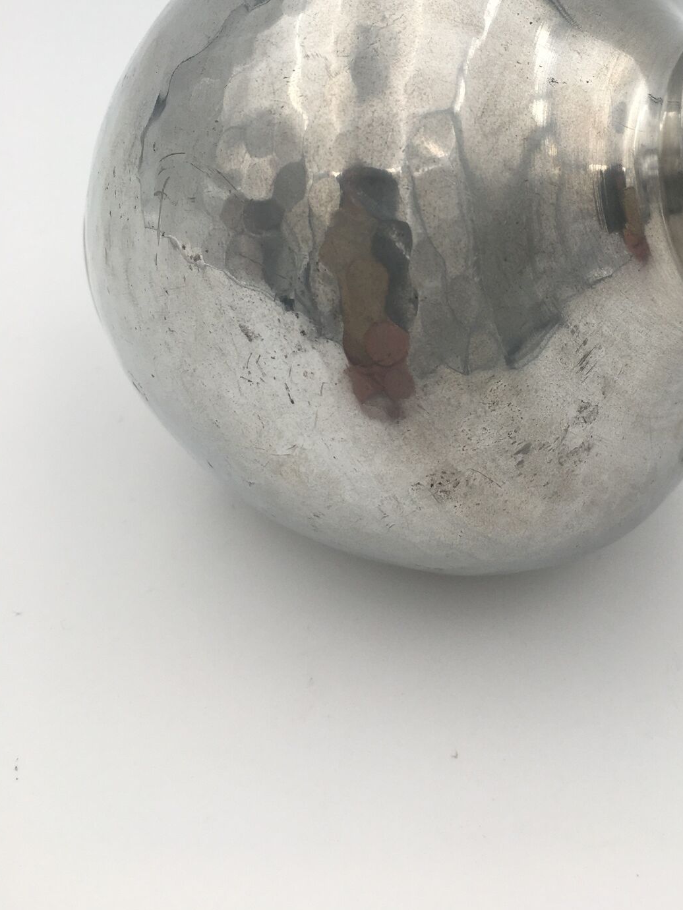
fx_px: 1105
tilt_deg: -30.2
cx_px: 486
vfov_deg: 43.7
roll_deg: -0.2
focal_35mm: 42
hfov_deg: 33.9
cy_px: 258
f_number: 2.2
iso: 25
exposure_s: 1/297
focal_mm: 4.15
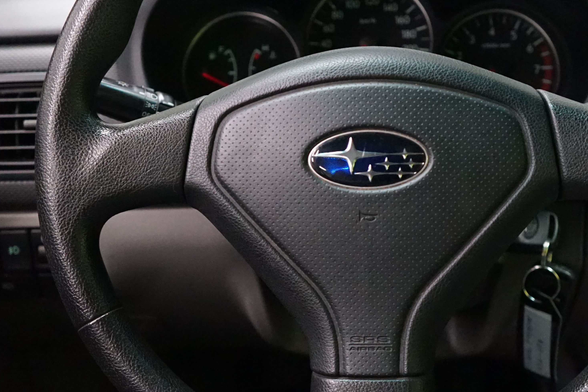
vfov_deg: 23.8
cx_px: 331
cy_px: 172
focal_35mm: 57
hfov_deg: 35.0
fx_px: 931
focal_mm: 28
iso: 6400
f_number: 3.5
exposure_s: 1/100
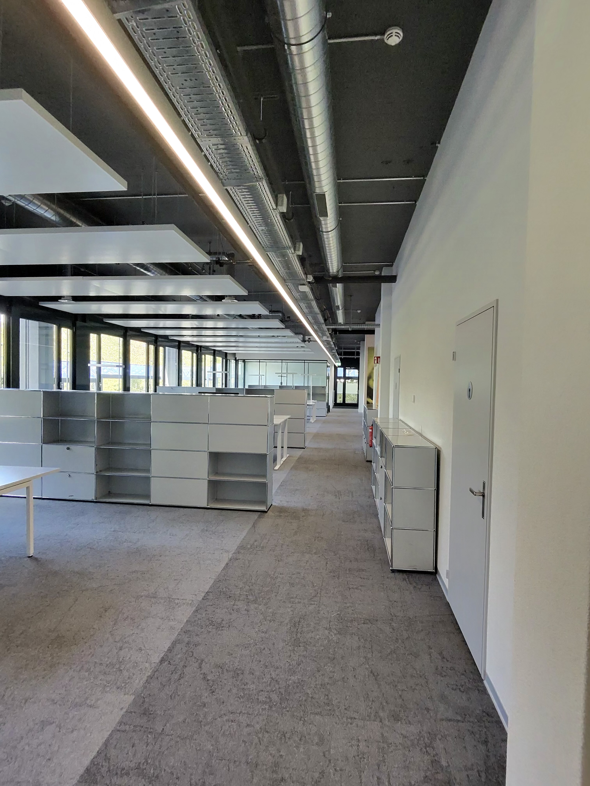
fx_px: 295
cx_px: 295
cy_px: 393
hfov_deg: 89.9
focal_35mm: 13
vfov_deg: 106.2
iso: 139
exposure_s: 1/59.9
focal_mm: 2.24
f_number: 2.2
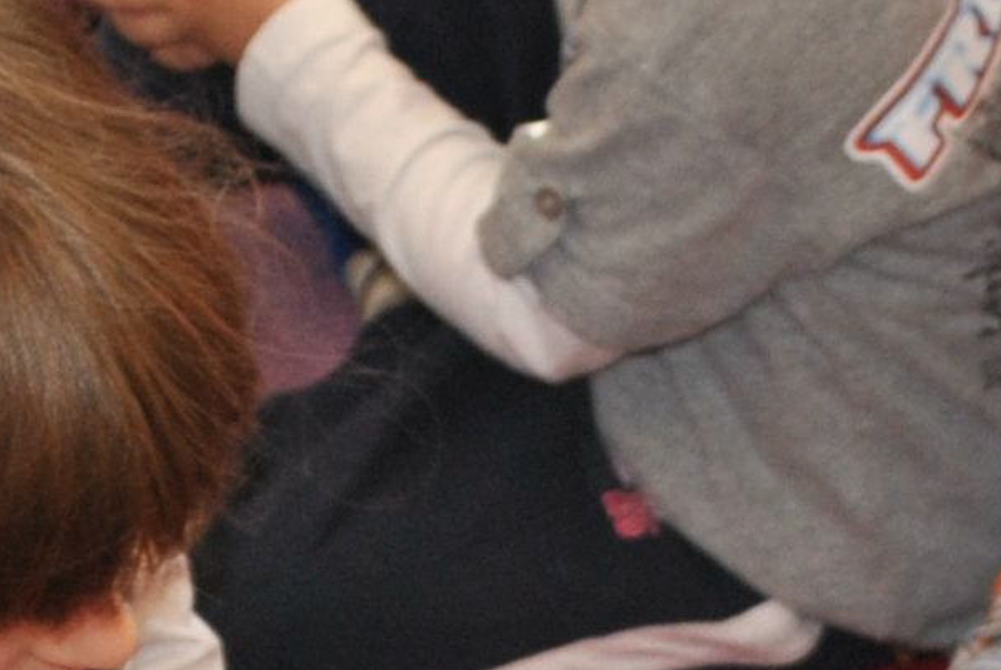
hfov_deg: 10.6
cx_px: 382
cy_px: 1009
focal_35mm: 193
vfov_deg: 7.0
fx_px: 5373
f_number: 3.8
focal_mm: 20
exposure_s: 1/60
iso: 200
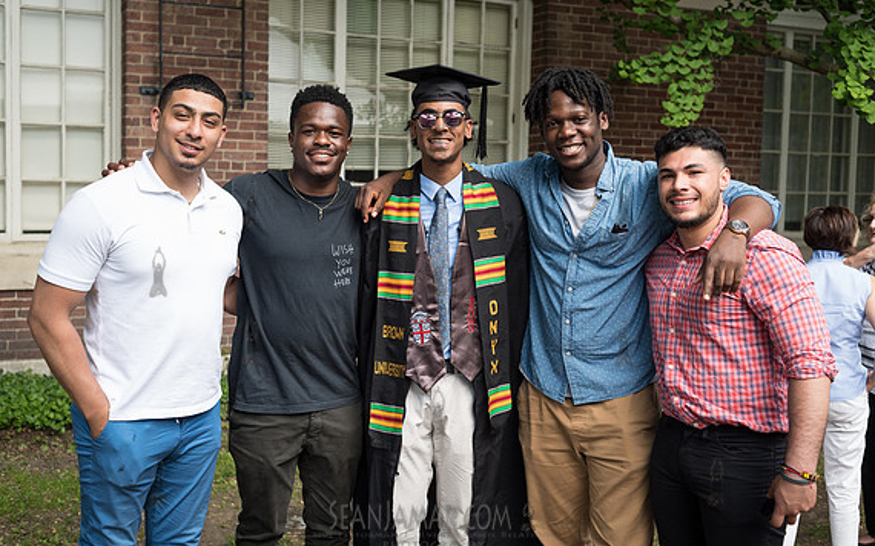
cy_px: 245
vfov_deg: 31.2
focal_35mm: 41
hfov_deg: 48.2
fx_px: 978
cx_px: 442
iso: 250
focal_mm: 35
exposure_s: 1/400
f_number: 4
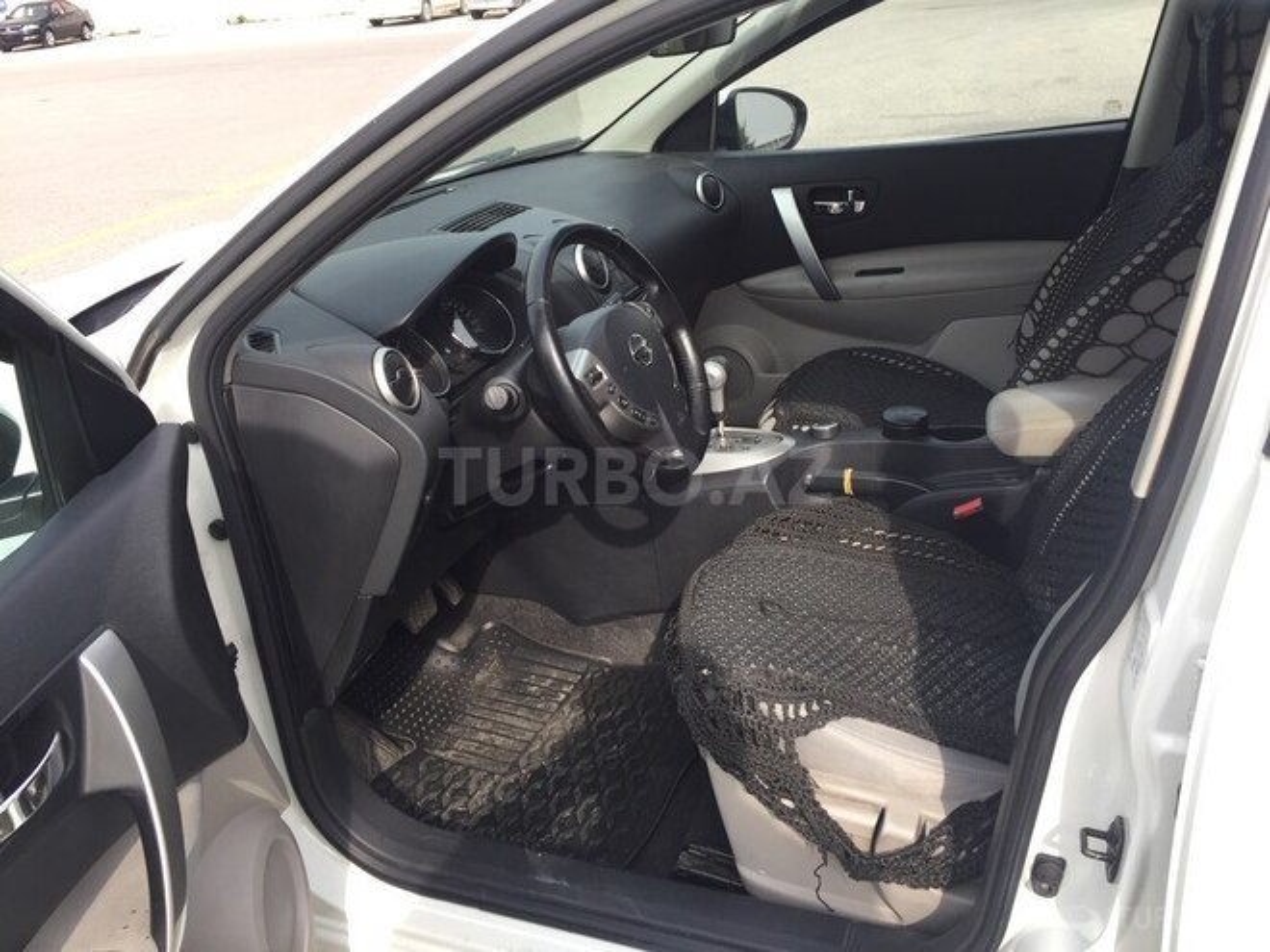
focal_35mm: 29
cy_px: 476
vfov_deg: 48.2
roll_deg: +2.7
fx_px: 1064
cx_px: 635
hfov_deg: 61.7
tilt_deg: -25.3
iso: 32
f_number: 2.2
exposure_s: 1/465
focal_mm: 4.15
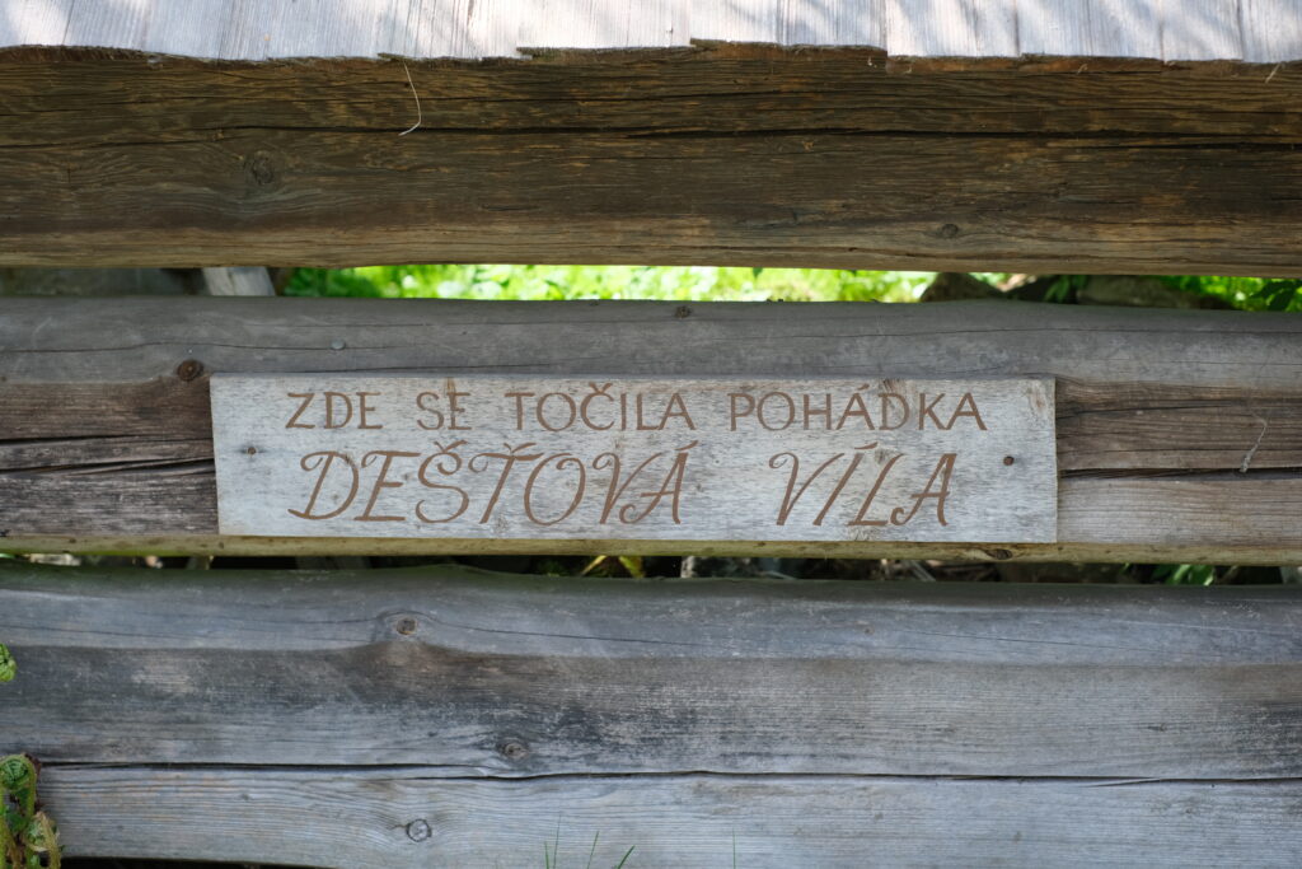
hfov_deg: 37.5
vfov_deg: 25.5
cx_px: 651
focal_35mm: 53
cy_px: 434
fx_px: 1917
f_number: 3.6
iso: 320
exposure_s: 1/400
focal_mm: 35
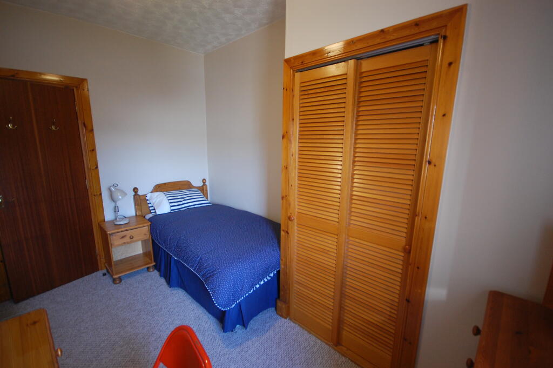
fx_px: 230
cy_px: 184
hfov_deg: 100.4
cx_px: 276
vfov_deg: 77.2
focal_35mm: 15
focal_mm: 10
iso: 720
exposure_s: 1/30
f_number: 4
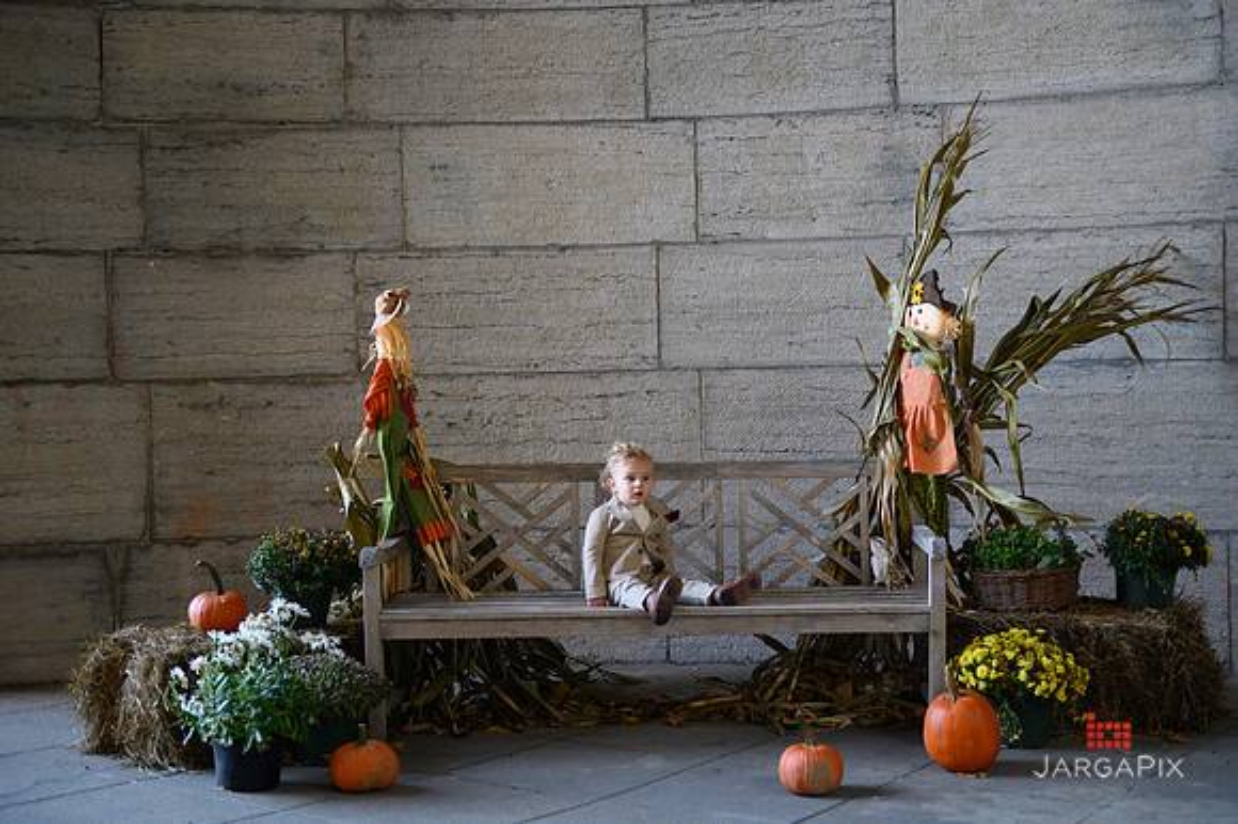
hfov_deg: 41.1
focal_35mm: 48
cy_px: 412
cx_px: 619
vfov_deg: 28.0
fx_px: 1650
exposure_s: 1/500
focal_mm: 48
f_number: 3.2
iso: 2000
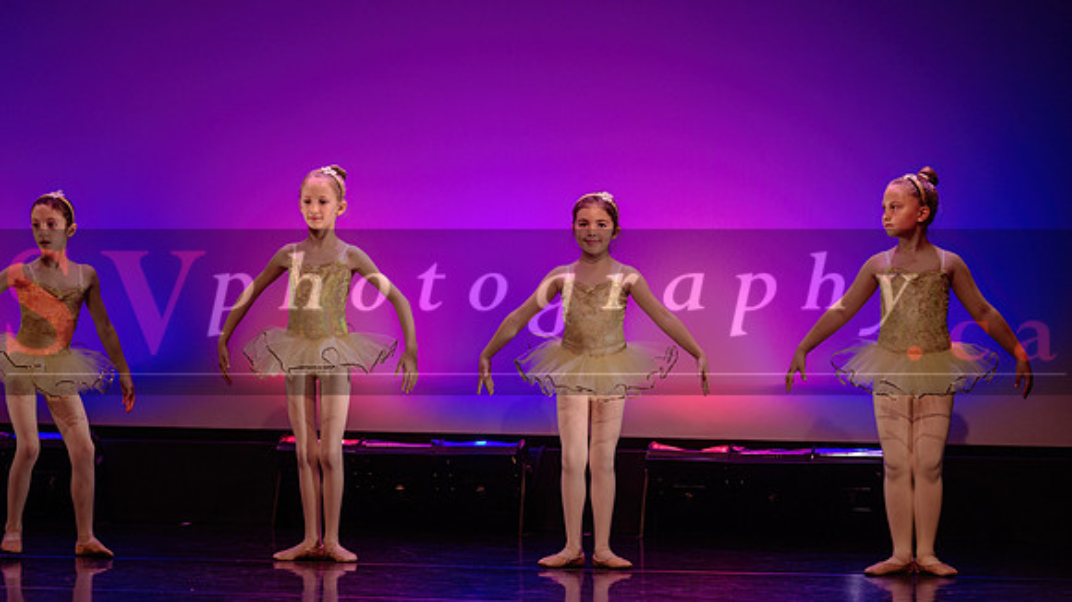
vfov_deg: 7.2
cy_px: 301
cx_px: 536
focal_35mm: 168
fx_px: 4763
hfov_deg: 12.8
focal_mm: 160
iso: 1600
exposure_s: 1/250
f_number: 2.8
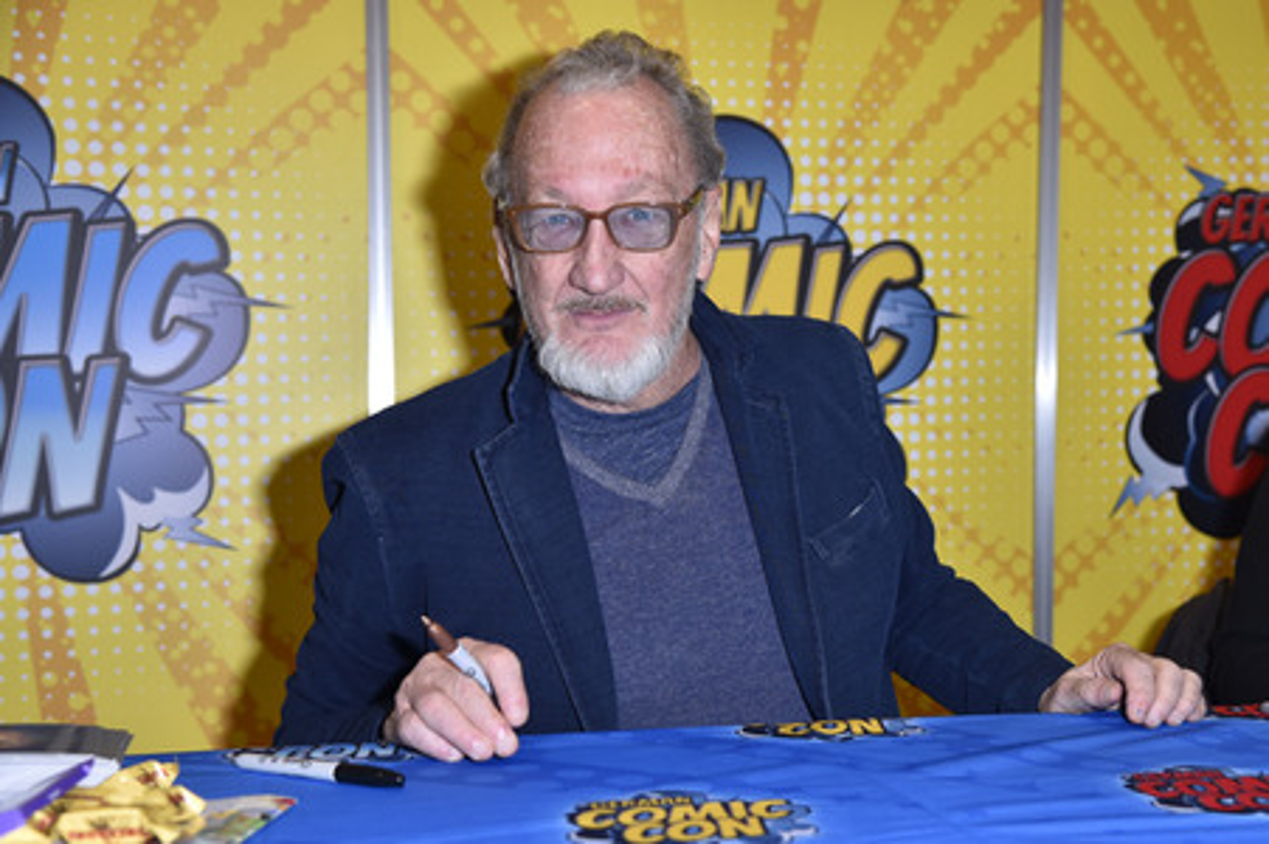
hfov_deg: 42.8
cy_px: 422
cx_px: 634
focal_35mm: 46
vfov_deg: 29.2
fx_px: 1620
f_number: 4.5
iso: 400
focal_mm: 46
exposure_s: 1/125
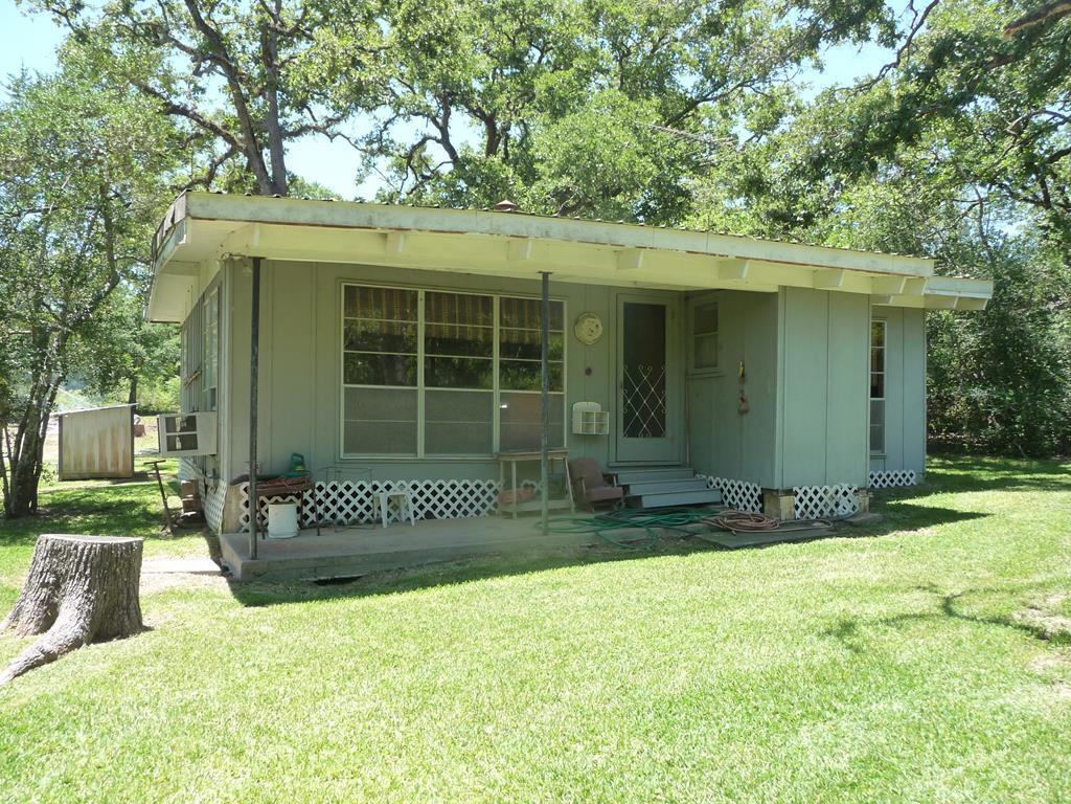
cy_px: 402
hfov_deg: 60.0
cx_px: 536
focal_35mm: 30
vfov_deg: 46.8
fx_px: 928
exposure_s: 1/250
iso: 160
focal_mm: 5
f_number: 3.4
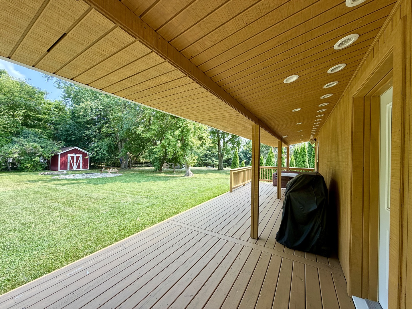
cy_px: 154
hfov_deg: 102.1
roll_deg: +0.0
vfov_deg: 85.7
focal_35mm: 14
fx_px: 167
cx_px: 206
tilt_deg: +0.5
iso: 40
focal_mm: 2.22
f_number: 2.2
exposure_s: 1/254
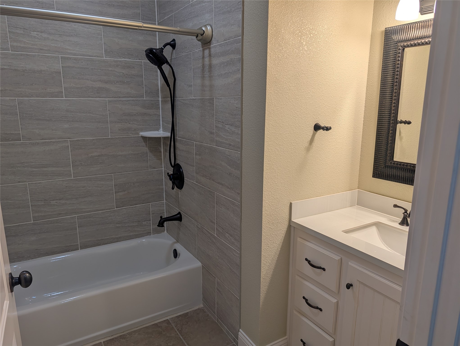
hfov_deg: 71.5
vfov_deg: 56.9
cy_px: 173
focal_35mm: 24
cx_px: 230
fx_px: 319
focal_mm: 6.9
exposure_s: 1/60
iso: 54
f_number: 1.68
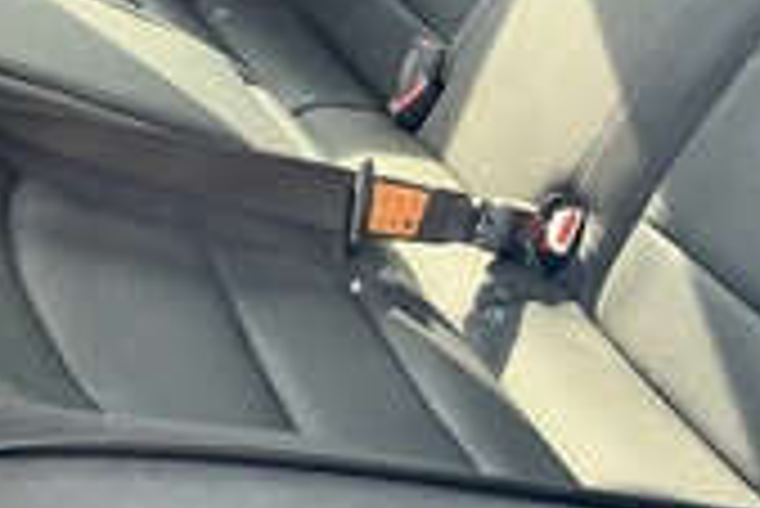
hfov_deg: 29.1
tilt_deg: -34.1
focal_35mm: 69
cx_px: 495
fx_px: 1458
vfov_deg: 19.5
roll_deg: +42.3
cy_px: 76
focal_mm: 3
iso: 64
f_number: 1.8
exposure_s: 1/113
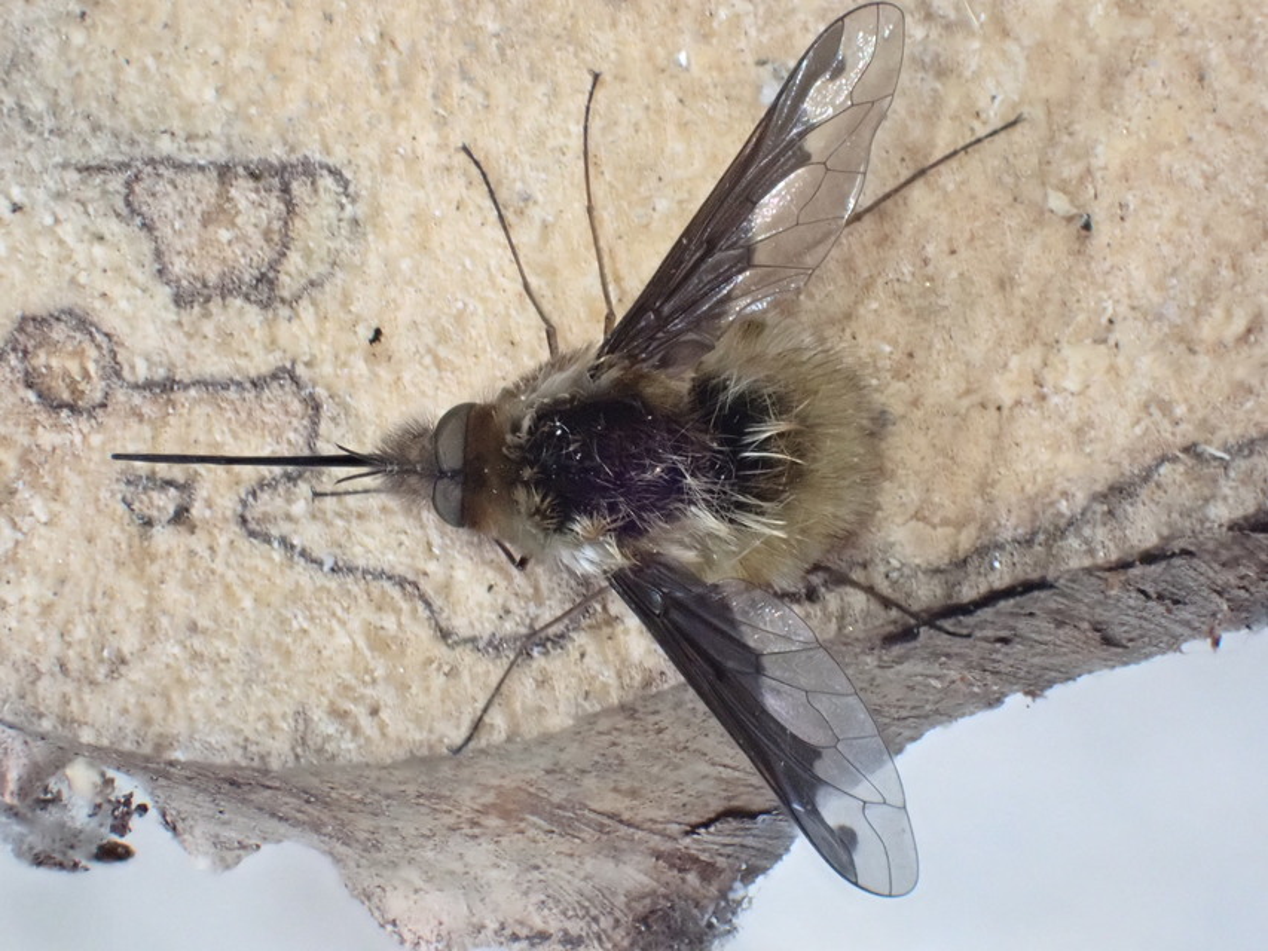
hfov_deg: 19.6
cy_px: 476
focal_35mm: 100
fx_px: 3664
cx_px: 634
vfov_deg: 14.8
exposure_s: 1/100
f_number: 6.3
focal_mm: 18
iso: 1250
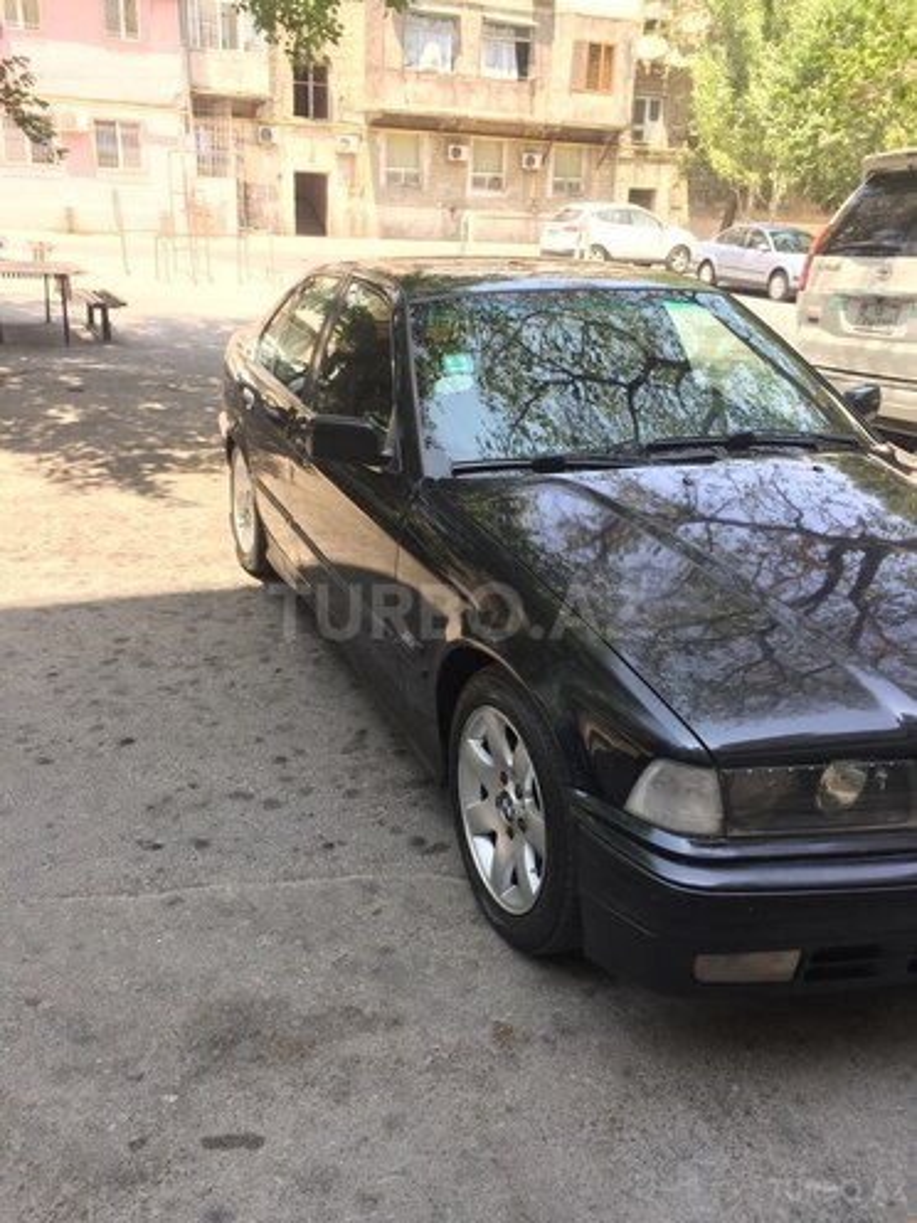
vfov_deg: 61.7
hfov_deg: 48.2
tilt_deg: -19.9
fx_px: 1024
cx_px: 458
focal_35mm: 29
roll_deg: -1.5
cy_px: 612
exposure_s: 1/197
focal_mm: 4.15
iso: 32
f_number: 2.2
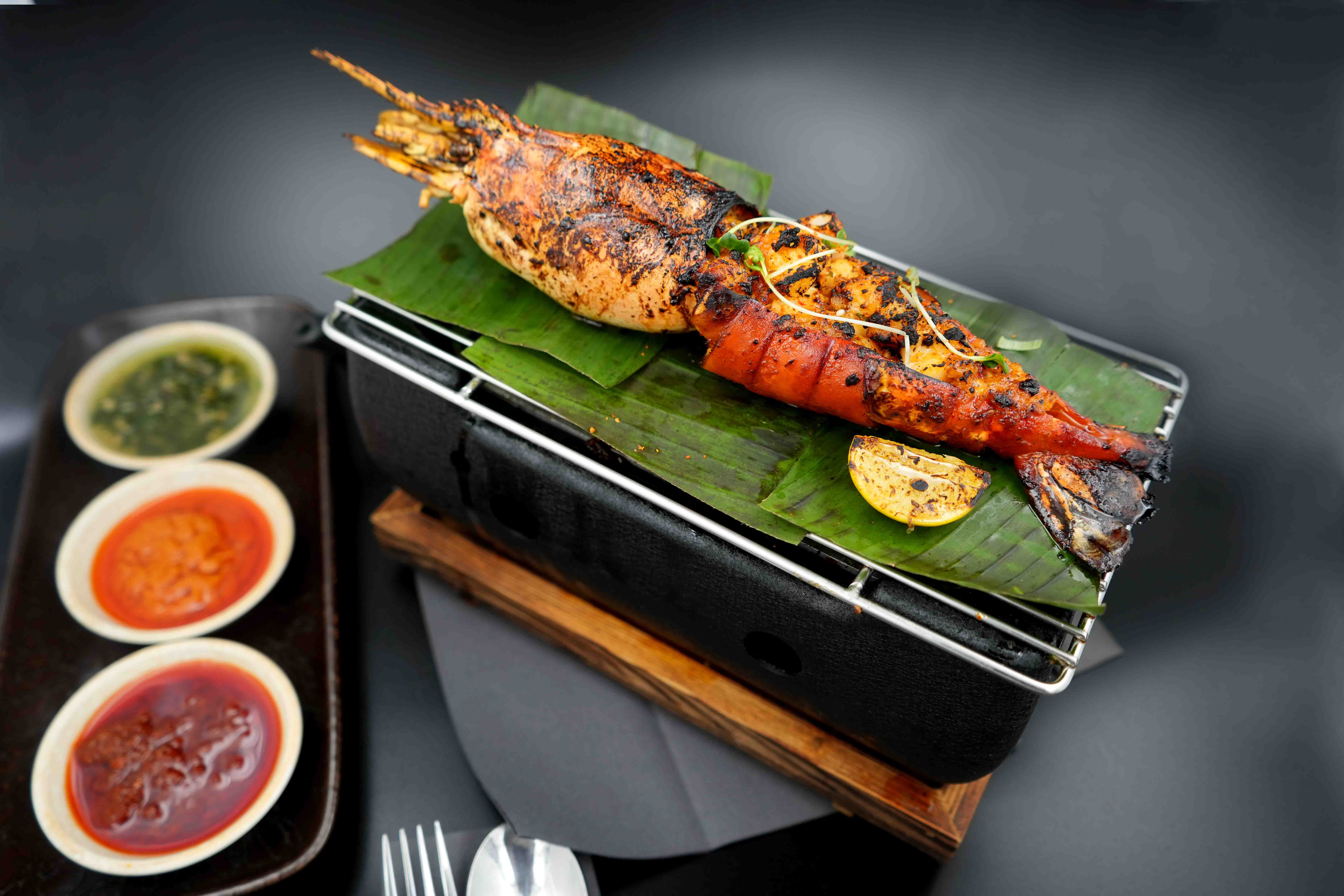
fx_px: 1045
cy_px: 448
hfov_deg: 65.5
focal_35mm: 28
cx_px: 672
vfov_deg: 46.4
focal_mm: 28
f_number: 4
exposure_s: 1/160
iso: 400
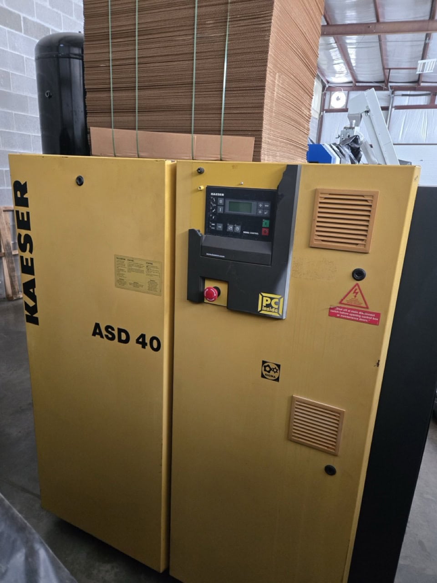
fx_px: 387
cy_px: 292
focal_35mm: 23
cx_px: 218
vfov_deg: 73.9
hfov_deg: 58.9
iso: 800
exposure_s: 1/60
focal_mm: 5.4
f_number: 1.8
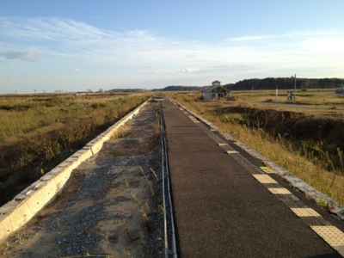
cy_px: 129
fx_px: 348
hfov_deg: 52.6
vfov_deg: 40.7
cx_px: 172
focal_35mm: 35
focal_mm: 4.28
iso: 50
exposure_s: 1/789
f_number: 2.4
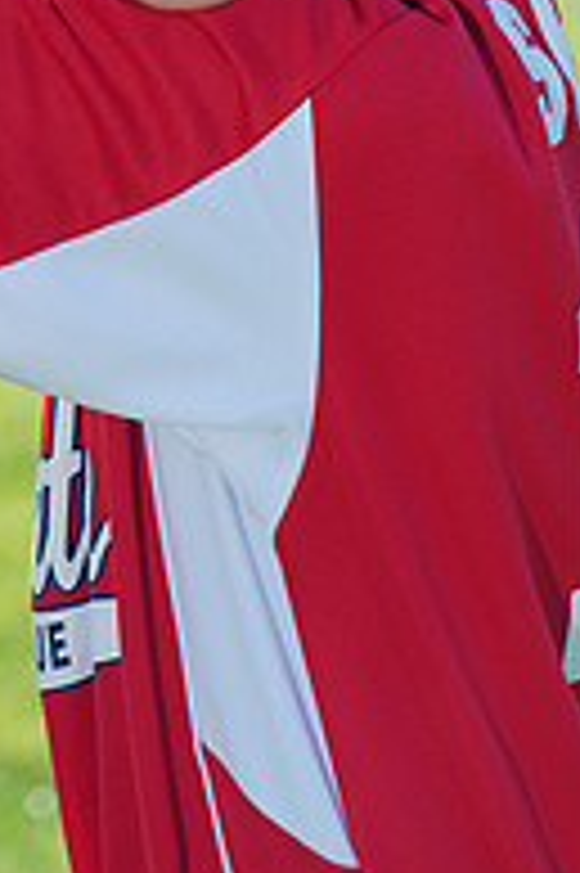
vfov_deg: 3.5
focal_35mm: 583
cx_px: 312
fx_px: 14113
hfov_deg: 2.4
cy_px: -423
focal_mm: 195
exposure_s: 1/200
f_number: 10
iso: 200
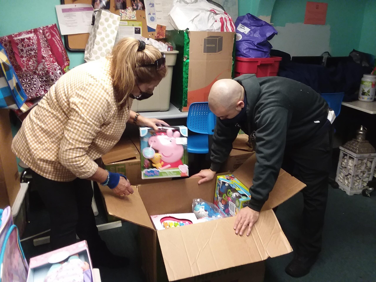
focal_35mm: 29
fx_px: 315
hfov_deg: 61.7
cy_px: 141
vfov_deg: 48.2
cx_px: 188
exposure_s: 1/30
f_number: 1.9
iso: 160
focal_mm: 2.47
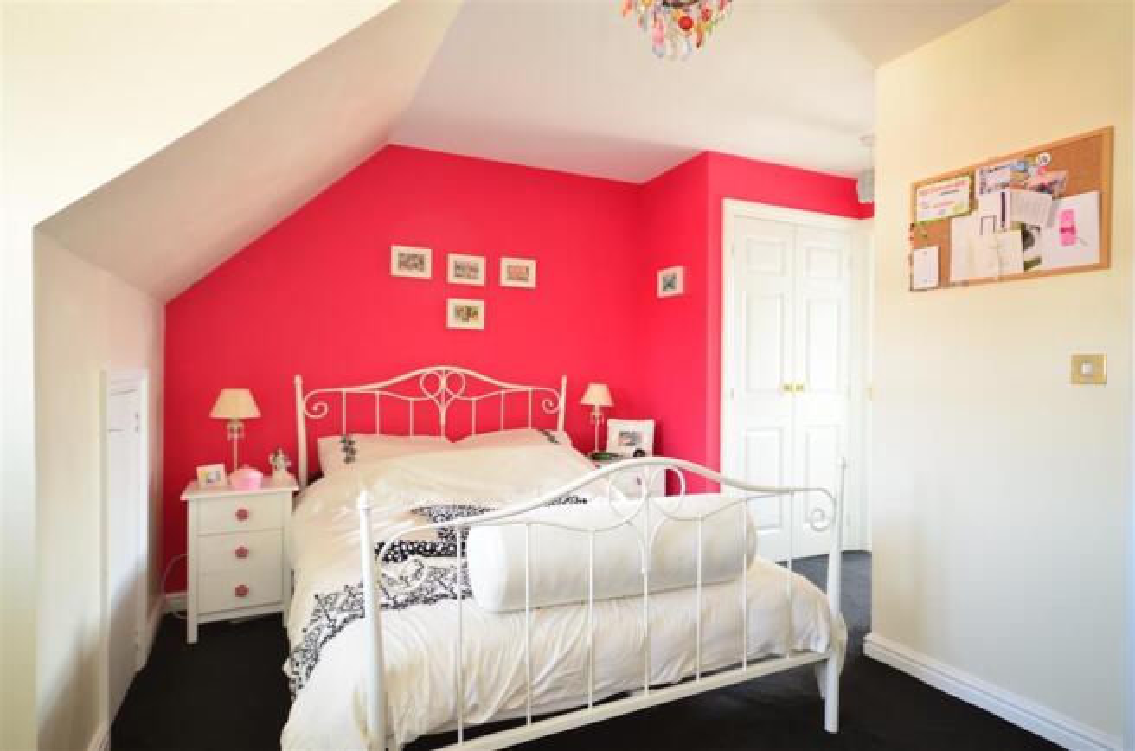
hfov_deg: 85.6
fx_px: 613
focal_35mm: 20
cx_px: 568
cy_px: 376
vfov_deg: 62.9
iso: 200
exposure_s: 1/2.5
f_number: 4.8
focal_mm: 13
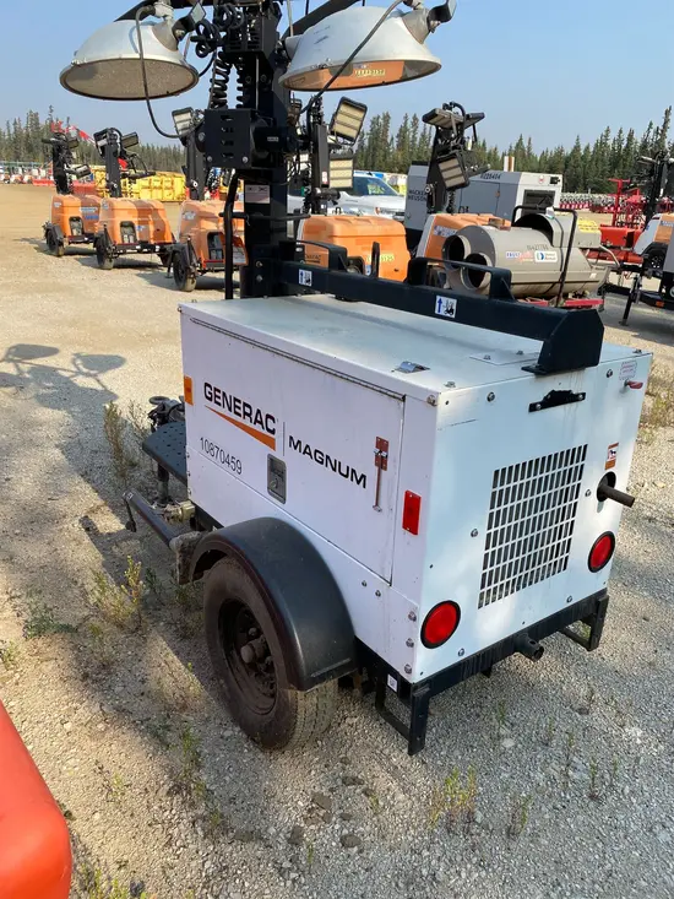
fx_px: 675
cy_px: 450
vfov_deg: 67.3
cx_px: 337
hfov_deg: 53.1
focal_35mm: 26
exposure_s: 1/1727
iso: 32
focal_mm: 4.25
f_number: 1.8
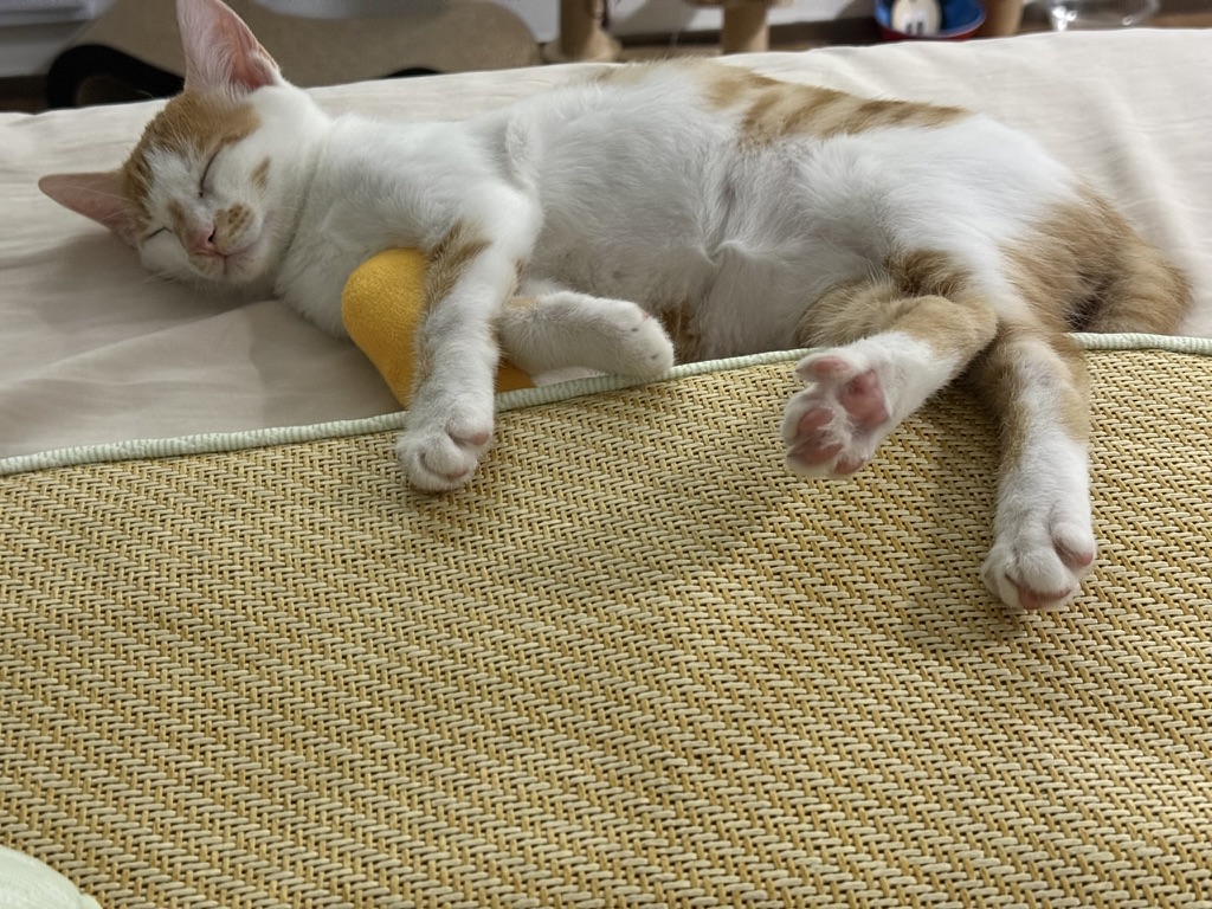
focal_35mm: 48
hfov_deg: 39.7
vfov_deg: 30.3
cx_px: 606
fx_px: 1681
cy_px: 454
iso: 500
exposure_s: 1/32
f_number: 1.78
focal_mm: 6.76
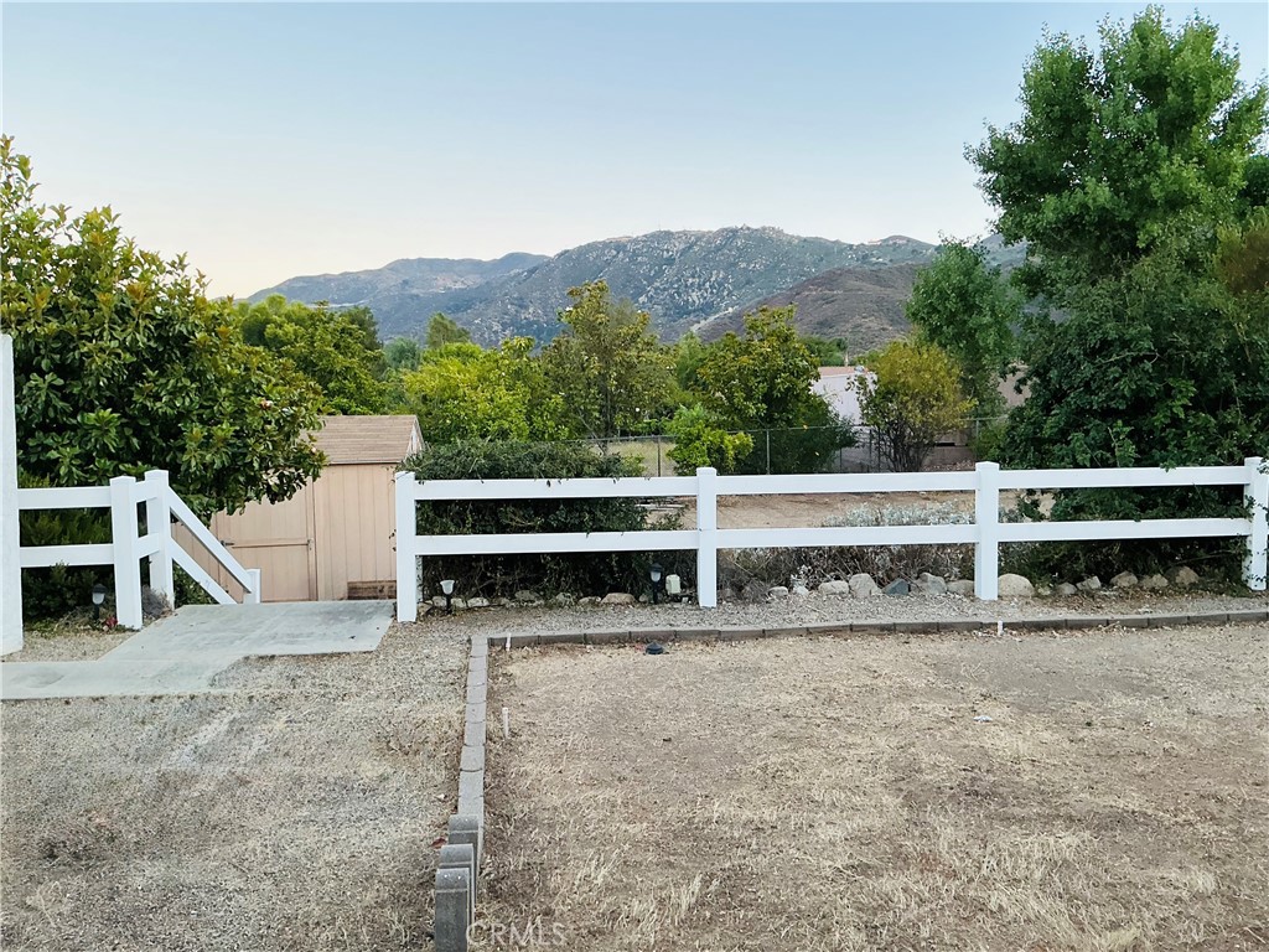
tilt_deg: -4.8
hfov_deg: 61.7
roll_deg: +1.0
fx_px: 1063
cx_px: 634
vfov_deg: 48.2
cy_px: 476
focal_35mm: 29
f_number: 1.8
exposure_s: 1/120
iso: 64
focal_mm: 3
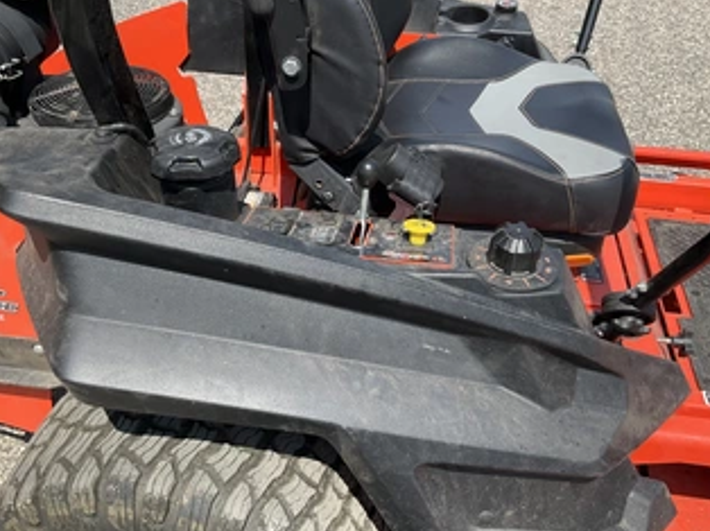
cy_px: 242
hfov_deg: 50.2
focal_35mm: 37
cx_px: 341
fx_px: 758
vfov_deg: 38.6
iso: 25
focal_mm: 3
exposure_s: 1/1121
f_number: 1.8
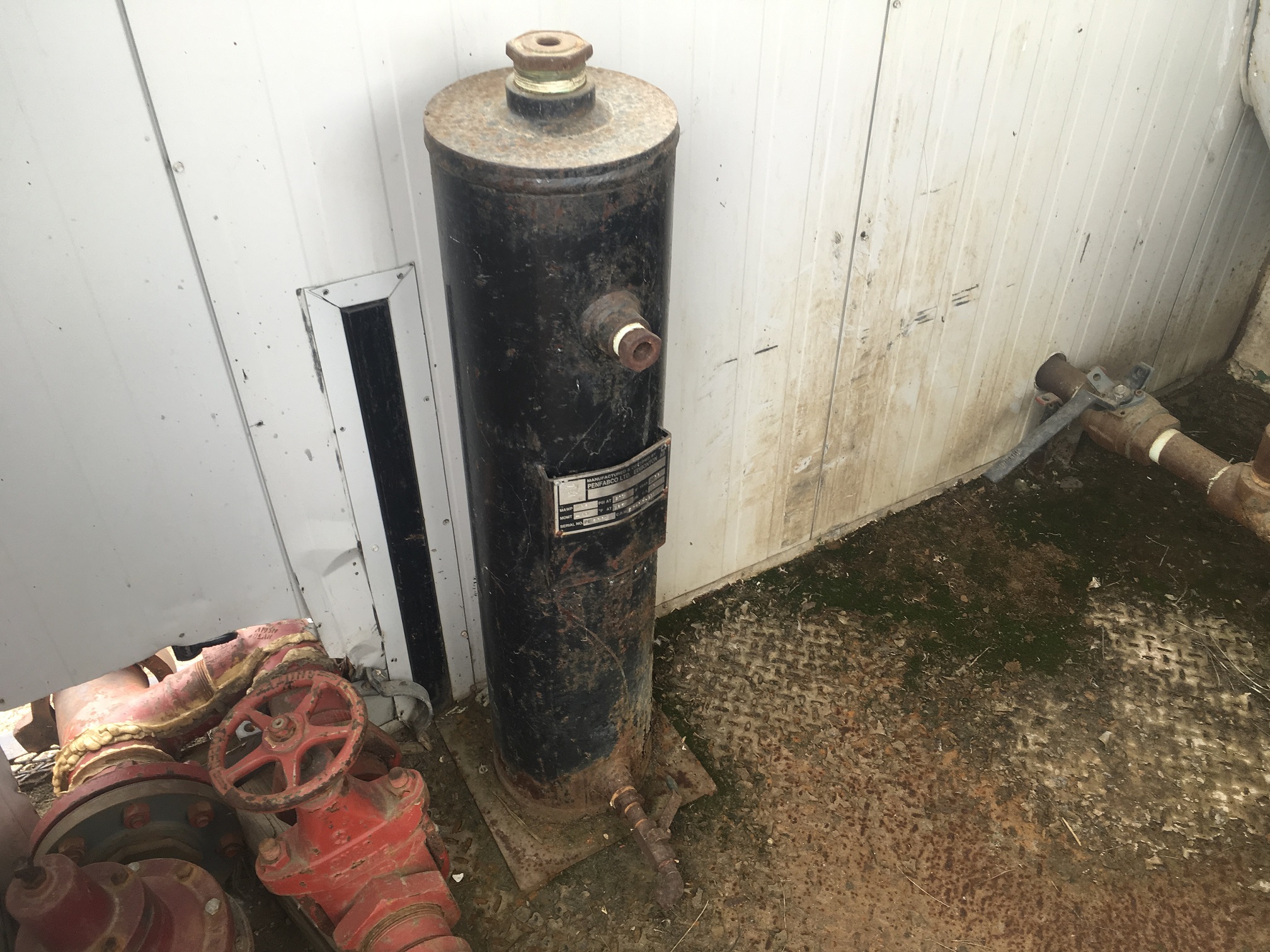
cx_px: 635
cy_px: 476
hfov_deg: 61.7
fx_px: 1064
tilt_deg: -39.9
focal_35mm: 29
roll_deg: +1.1
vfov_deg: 48.2
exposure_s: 1/60
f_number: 2.2
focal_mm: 4.15
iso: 25
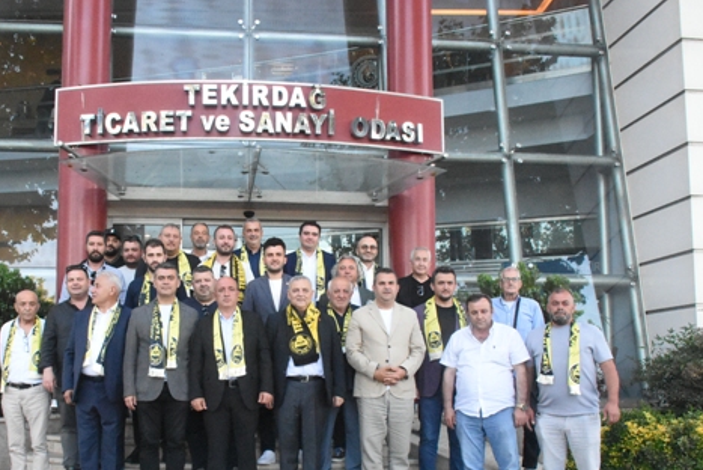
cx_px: 275
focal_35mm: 37
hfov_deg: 51.5
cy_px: 313
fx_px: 723
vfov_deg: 35.6
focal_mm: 18
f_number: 9
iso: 10000
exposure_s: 1/320
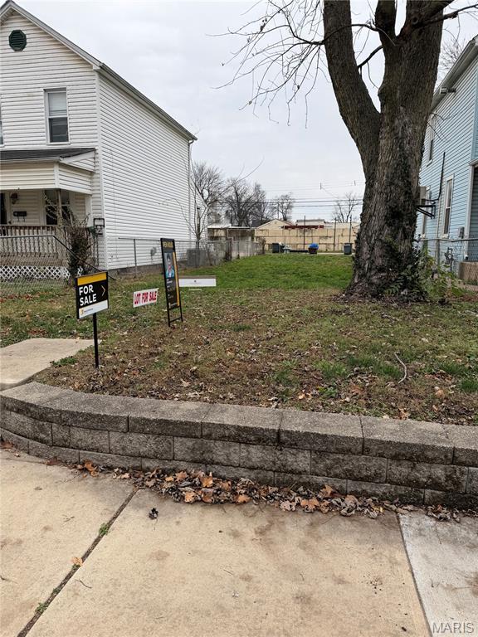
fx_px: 442
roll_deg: -0.3
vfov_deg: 71.6
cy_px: 318
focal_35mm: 24
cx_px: 239
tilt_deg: -9.8
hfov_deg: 56.8
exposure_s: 1/1230
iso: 80
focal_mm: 6.76
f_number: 1.78
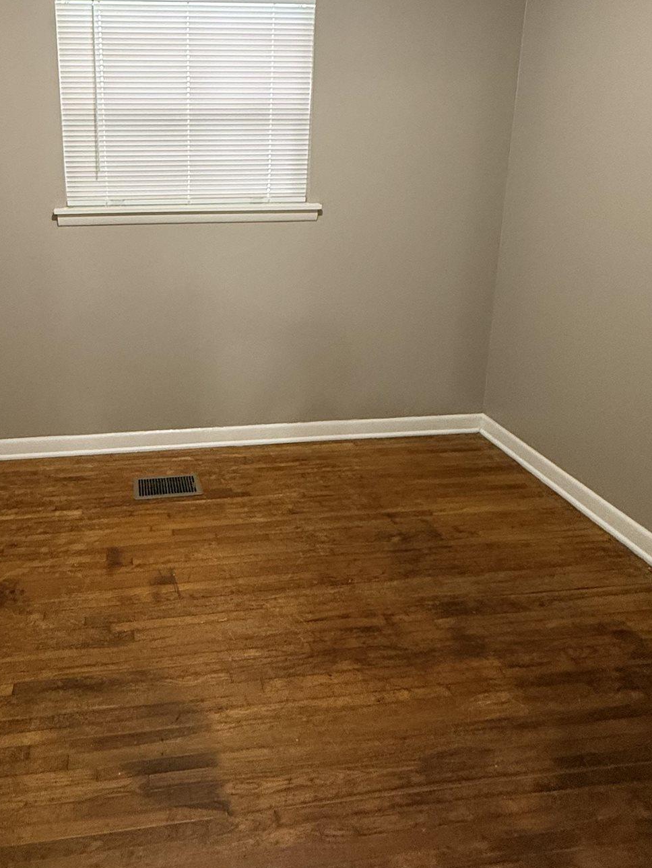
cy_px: 305
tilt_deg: -12.7
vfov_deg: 67.9
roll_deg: -0.2
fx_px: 628
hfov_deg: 53.2
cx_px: 189
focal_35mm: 25
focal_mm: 2.22
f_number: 2.2
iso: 400
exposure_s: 1/60
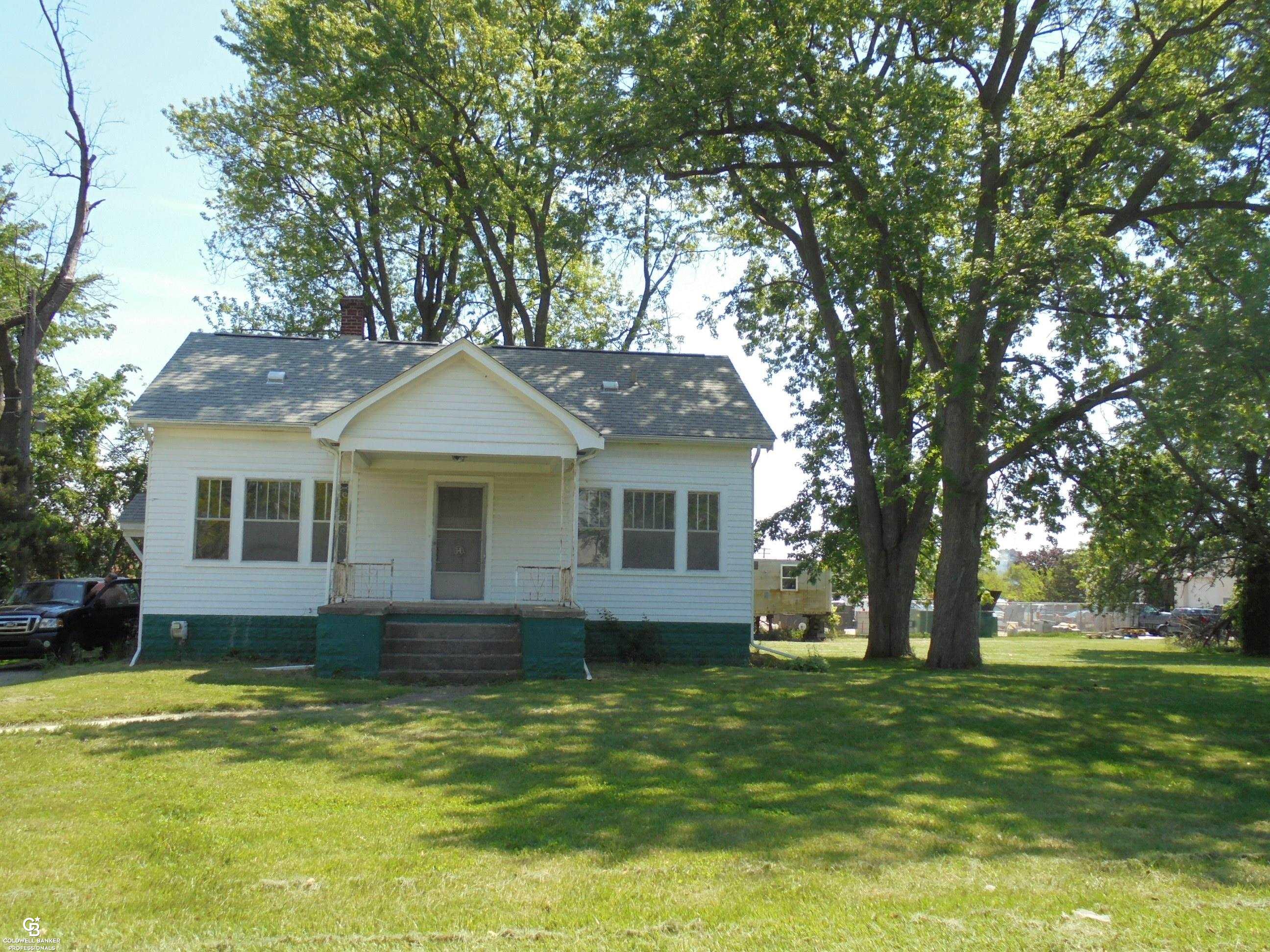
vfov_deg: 48.2
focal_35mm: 29
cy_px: 476
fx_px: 1064
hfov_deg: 61.7
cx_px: 635
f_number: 3.7
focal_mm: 5.3
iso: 100
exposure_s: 1/400
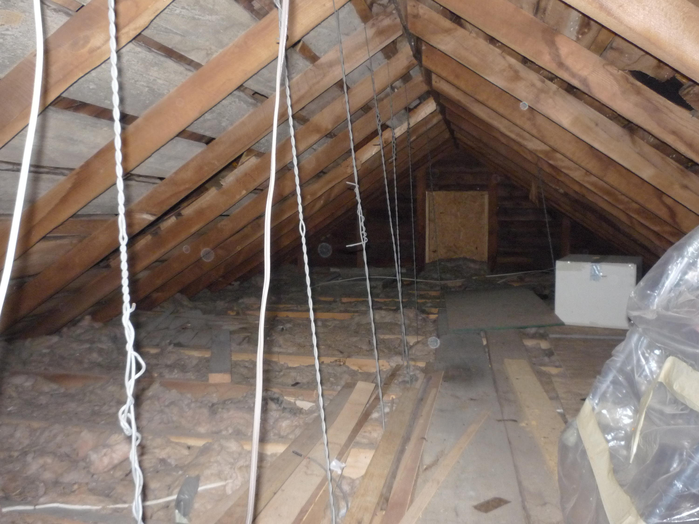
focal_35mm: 32
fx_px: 646
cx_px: 350
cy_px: 262
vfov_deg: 44.2
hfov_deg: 56.8
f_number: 3.3
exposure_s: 1/8
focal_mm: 5.2
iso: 320
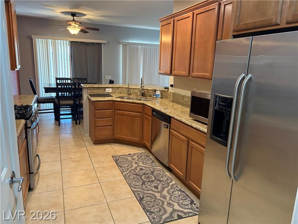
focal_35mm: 26
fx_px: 224
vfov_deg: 53.1
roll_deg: -0.1
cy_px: 112
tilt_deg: -11.0
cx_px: 149
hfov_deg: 67.3
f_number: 1.6
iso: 250
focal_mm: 5.96
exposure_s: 1/60
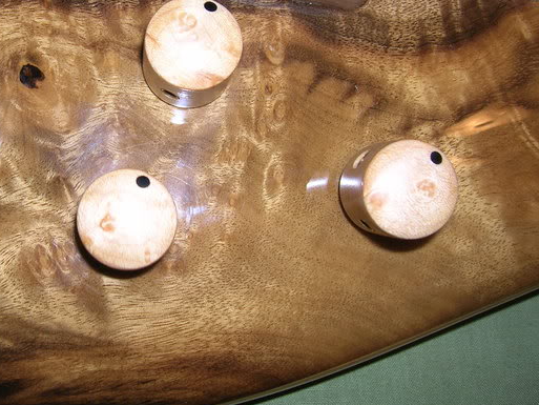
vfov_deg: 27.3
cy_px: 130
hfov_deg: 35.4
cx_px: 137
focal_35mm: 53
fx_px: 825
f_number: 2.9
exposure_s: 1/60.1
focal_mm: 5.7
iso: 50
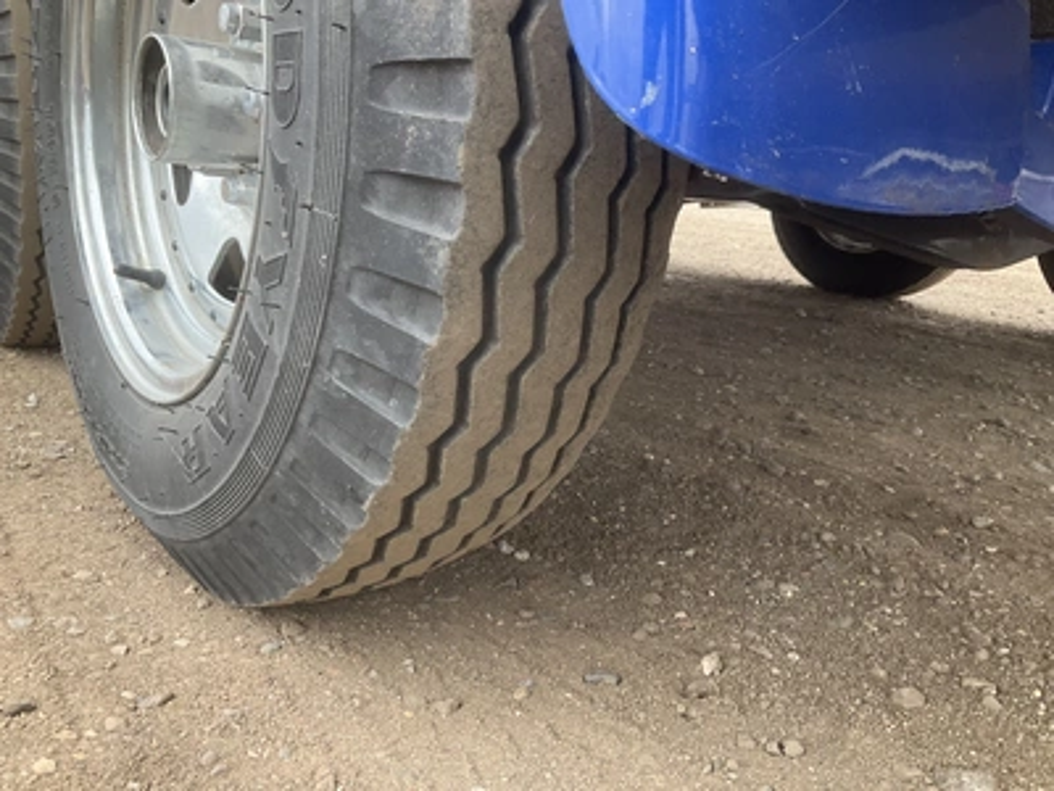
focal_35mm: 29
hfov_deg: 61.7
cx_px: 527
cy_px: 396
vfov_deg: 48.2
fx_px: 883
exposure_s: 1/122
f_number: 1.8
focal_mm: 3
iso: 32
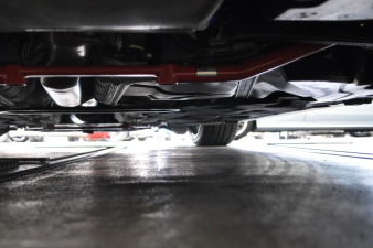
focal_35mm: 47
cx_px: 94
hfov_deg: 40.7
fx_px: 487
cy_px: 80
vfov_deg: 28.4
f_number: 3.8
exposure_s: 1/50
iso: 800
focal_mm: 20
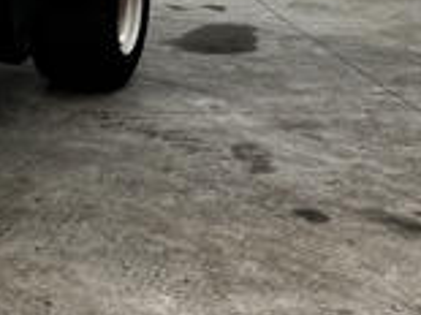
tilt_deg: -11.4
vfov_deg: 11.6
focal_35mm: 124
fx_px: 1507
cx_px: -225
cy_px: -98
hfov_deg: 14.7
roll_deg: +0.1
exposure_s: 1/120
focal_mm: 6.76
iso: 64
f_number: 1.78
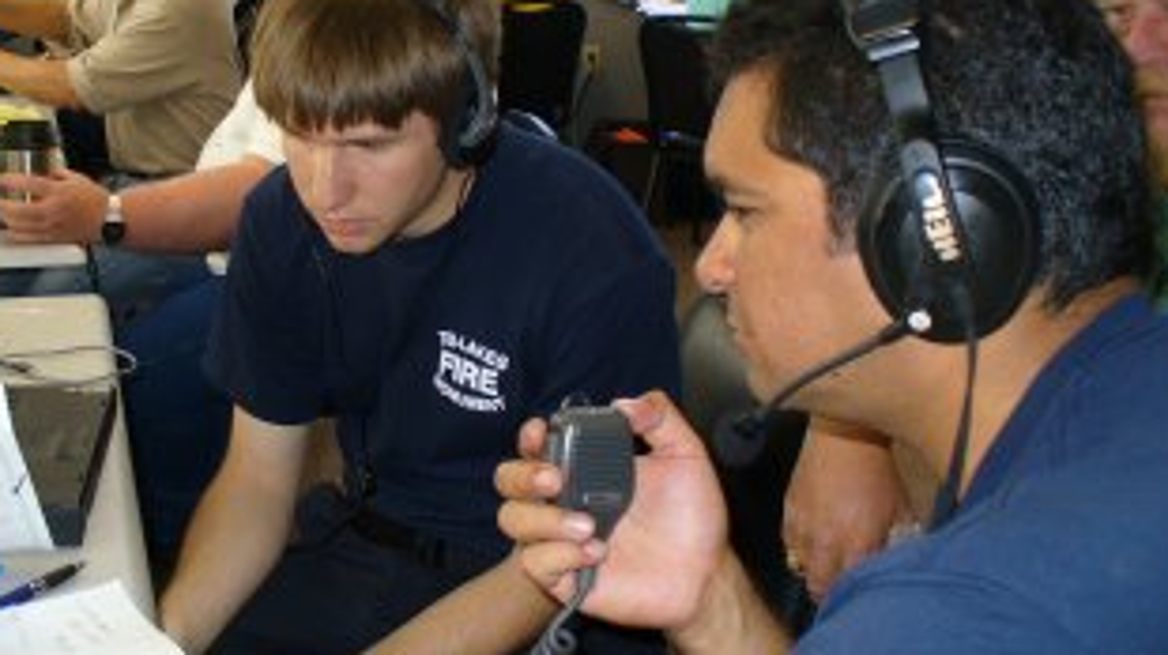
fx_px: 1610
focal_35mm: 52
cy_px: 290
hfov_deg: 39.7
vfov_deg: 23.0
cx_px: 467
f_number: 2.8
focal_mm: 6.1
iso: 100
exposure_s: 1/60
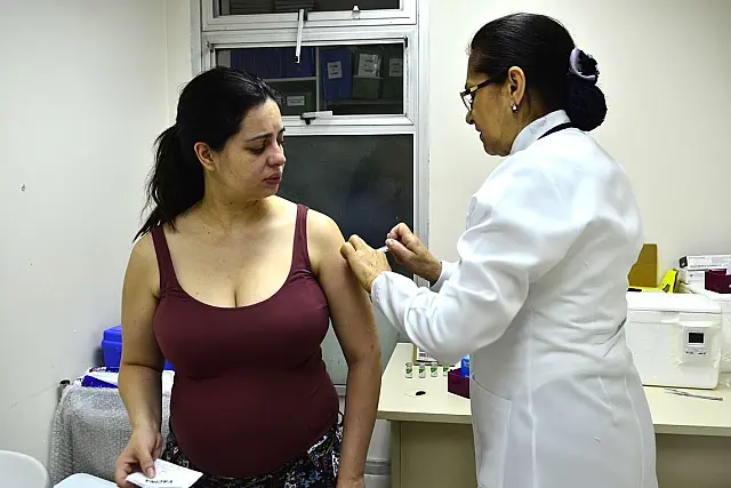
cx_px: 366
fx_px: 609
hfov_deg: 61.9
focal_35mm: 30
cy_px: 244
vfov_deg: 43.6
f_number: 4
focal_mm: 20
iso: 400
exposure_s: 1/80
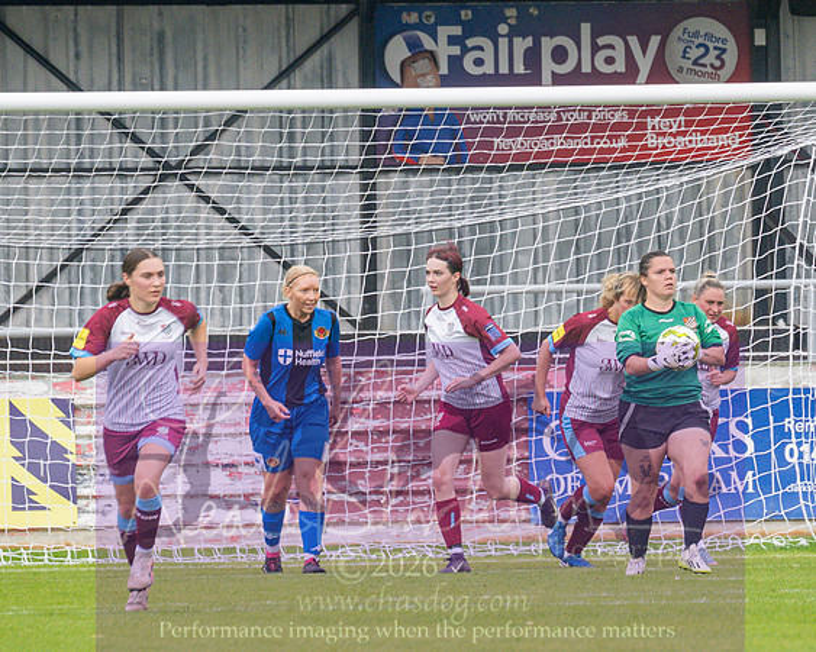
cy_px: 201
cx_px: 848
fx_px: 21622
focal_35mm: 896
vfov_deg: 1.7
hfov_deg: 2.2
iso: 640
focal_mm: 300
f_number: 4
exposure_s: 1/1000
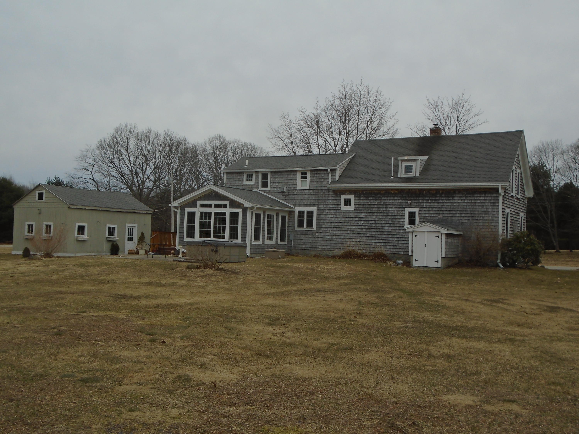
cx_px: 290
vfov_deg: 39.7
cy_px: 217
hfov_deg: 51.4
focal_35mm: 36
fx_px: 602
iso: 100
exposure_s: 1/800
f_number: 3.8
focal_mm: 6.4
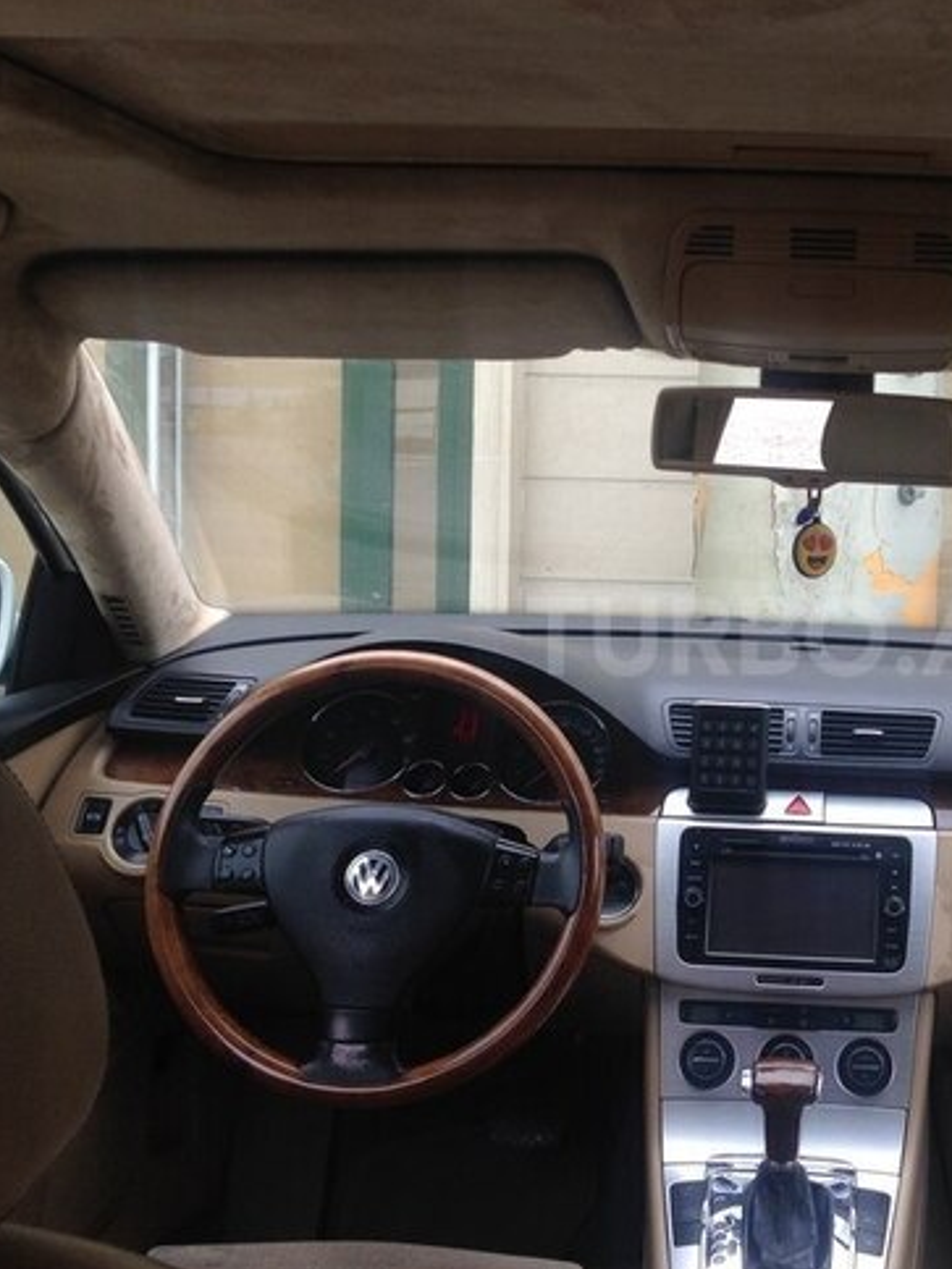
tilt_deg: -7.7
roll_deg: -2.6
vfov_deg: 42.1
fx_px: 1650
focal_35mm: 45
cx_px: 795
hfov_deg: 31.2
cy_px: 636
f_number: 2.4
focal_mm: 4.12
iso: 50
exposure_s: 1/228
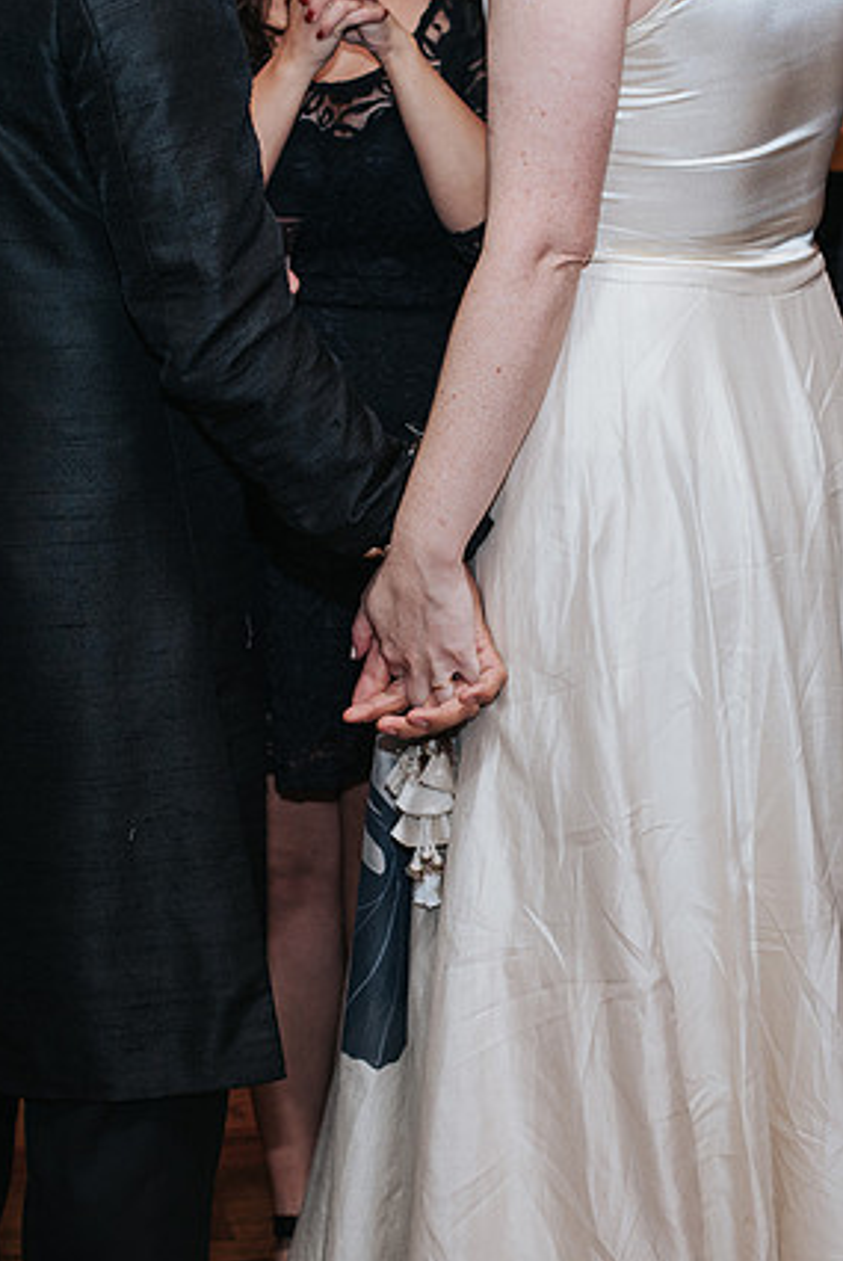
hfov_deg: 14.4
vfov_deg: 21.4
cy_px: 531
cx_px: 498
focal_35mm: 95
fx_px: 3329
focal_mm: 50
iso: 800
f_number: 3.2
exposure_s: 1/200
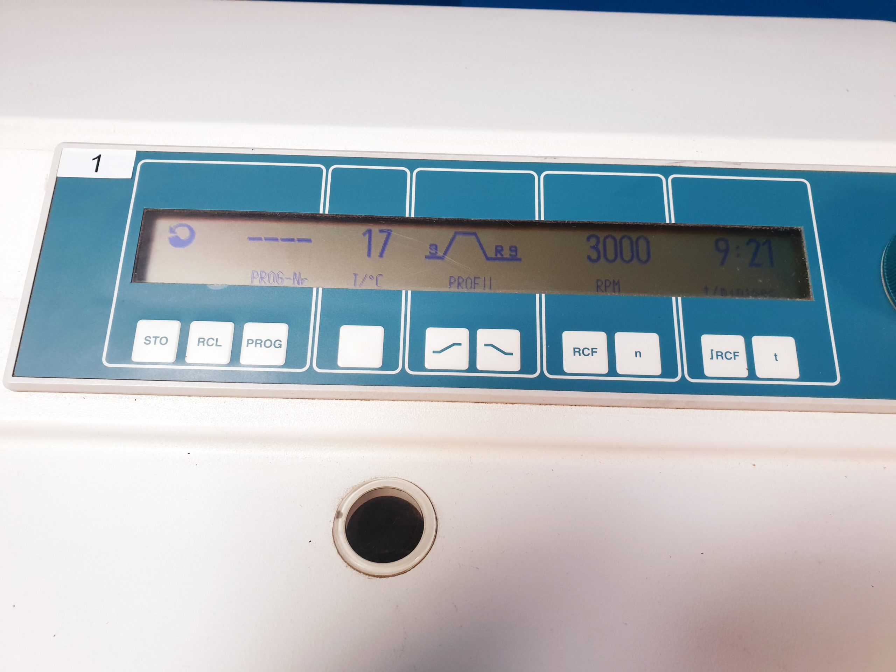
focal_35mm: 26
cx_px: 448
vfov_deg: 53.1
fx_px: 673
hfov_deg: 67.3
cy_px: 336
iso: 160
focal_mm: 4.3
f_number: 2.4
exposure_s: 1/50
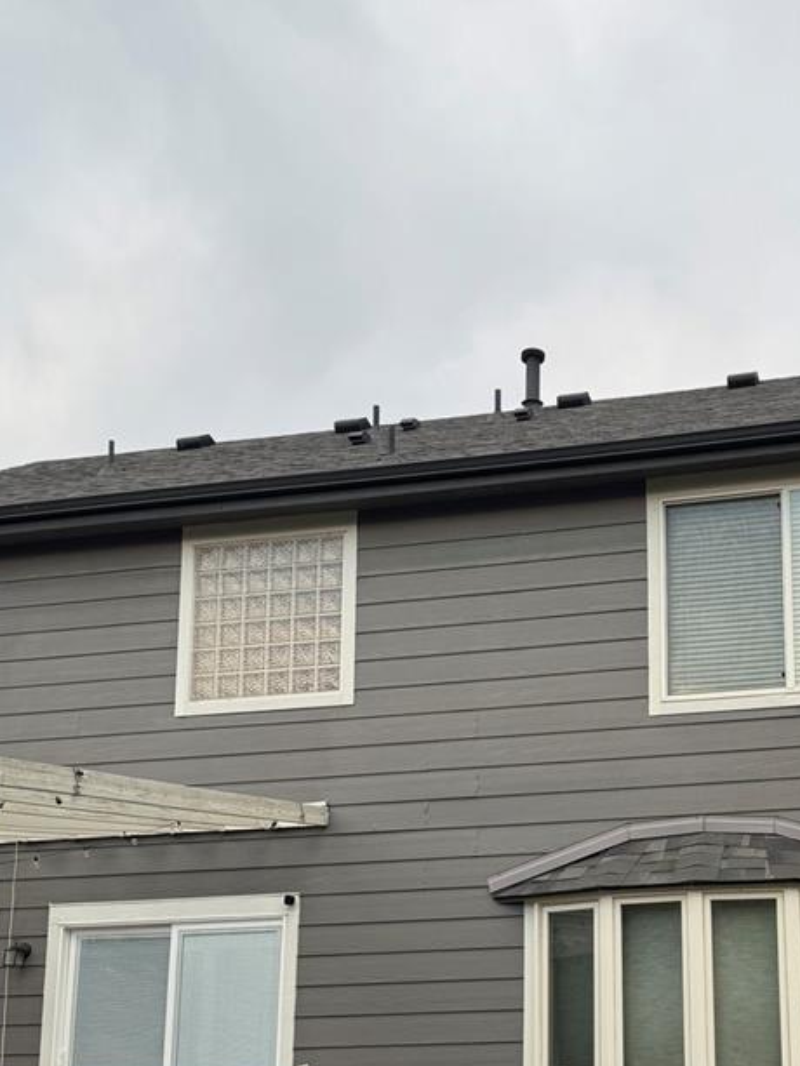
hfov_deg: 30.0
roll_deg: +0.3
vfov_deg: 39.4
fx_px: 1448
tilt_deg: +11.1
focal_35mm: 47
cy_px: 790
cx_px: 657
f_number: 1.78
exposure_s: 1/1812
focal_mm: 6.76
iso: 80
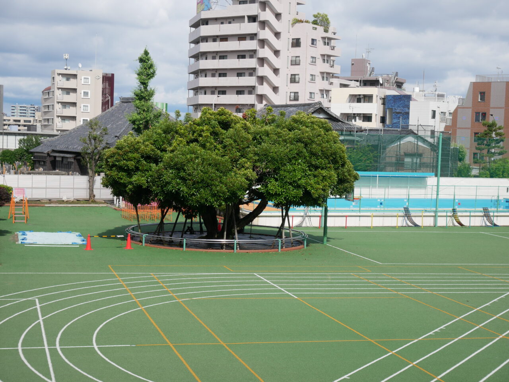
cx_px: 254
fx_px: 941
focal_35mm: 64
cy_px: 191
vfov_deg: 22.9
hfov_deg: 30.3
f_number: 8
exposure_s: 1/320
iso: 200
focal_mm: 32
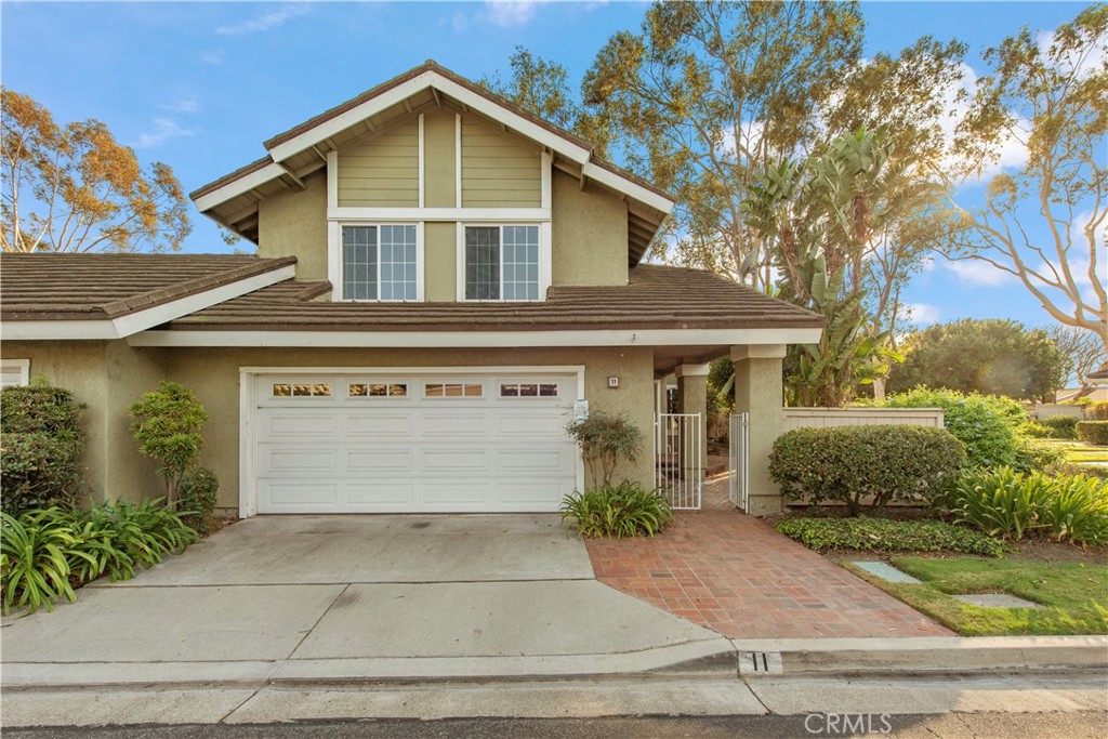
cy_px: 370
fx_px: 431
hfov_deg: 104.2
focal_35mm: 14
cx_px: 554
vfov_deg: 81.2
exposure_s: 1/320
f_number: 9
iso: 200
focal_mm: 14
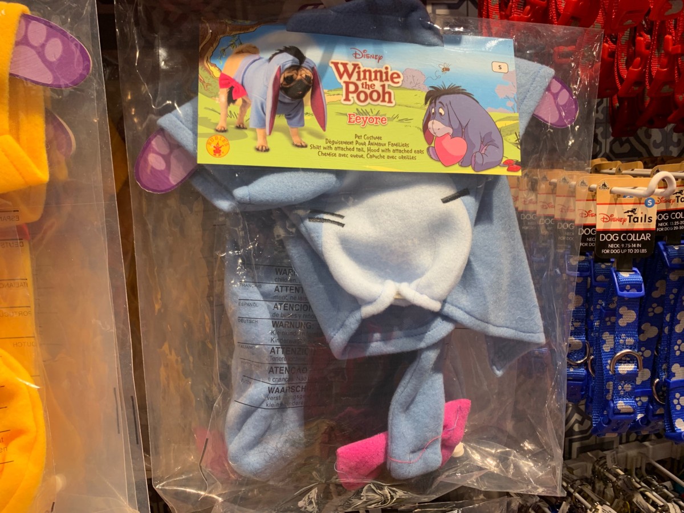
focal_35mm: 26
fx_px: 514
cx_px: 342
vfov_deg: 53.1
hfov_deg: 67.3
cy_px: 256
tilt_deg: -10.3
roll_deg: +2.6
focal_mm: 4.25
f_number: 1.8
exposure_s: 1/60
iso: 80
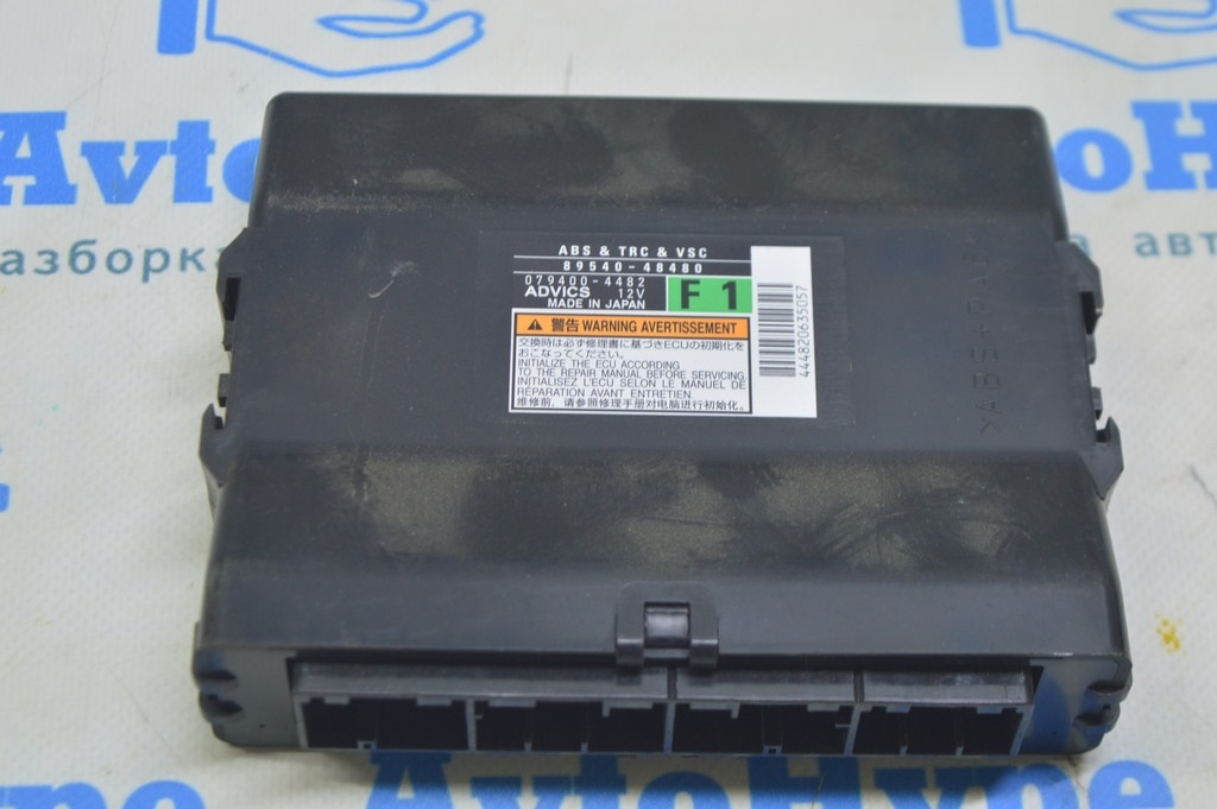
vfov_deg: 17.5
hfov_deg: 26.0
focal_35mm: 78
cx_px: 608
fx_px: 2635
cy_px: 404
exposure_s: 1/20
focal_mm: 52
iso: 400
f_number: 5.6
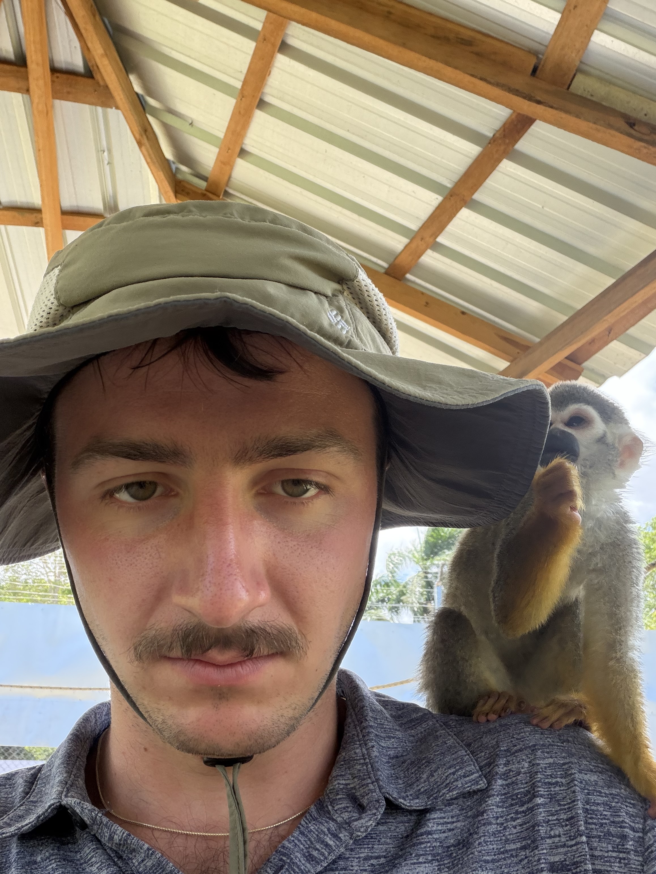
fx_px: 758
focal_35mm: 30
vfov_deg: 60.0
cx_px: 328
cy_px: 437
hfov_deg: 46.8
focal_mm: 2.71
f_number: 1.9
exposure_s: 1/171
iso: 80
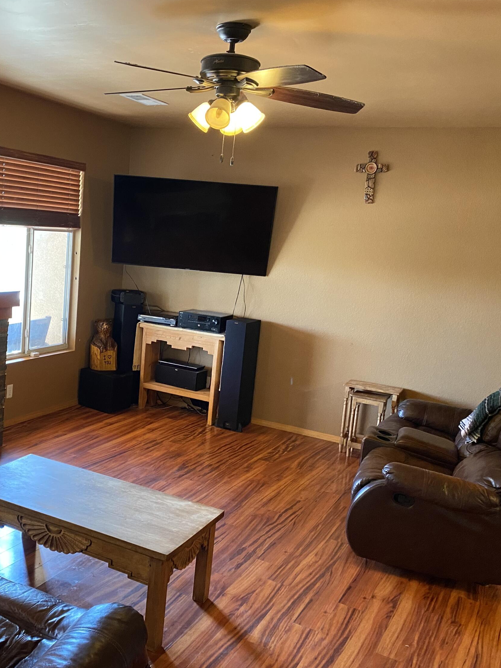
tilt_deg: -10.2
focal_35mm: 35
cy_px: 334
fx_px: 676
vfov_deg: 52.6
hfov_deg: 40.0
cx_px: 149
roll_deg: -4.7
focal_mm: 4.25
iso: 400
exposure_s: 1/60
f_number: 1.8
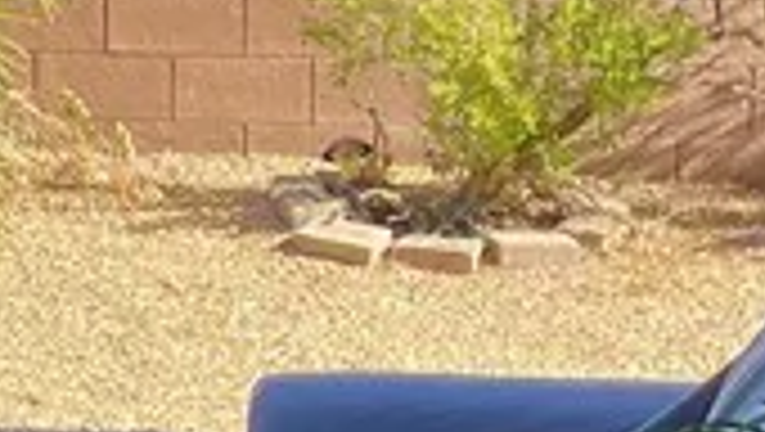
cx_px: -220
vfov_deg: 7.4
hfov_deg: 12.7
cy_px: -99
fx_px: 3330
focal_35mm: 164
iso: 32
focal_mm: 5.1
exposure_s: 1/692
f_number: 1.6
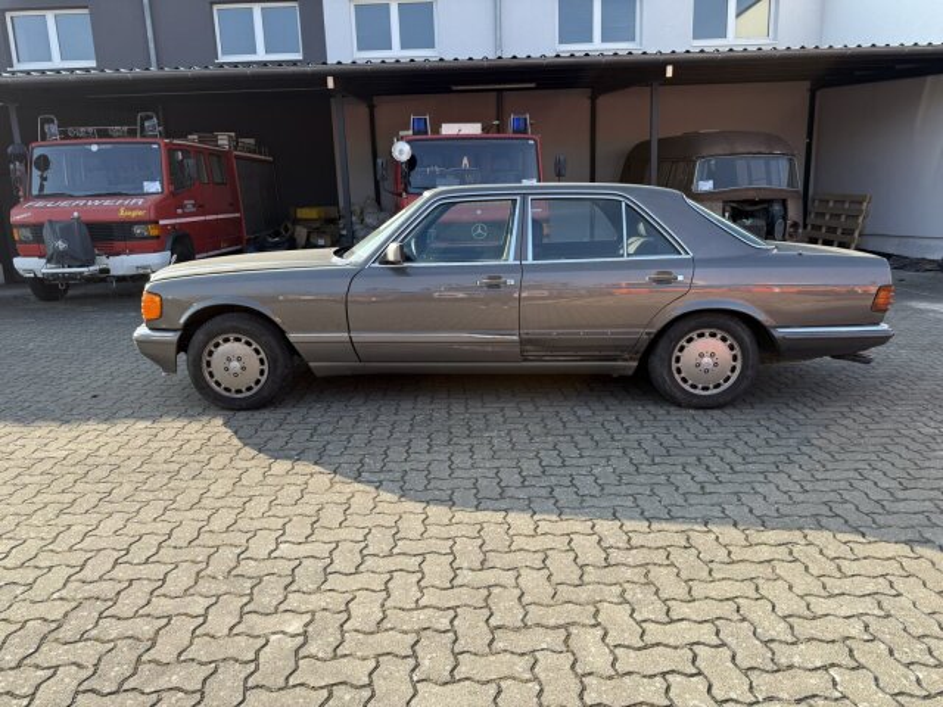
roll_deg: +1.7
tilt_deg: -11.6
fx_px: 654
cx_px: 472
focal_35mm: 24
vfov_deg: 56.8
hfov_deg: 71.6
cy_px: 354
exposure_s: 1/1005
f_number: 1.78
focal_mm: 6.76
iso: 80
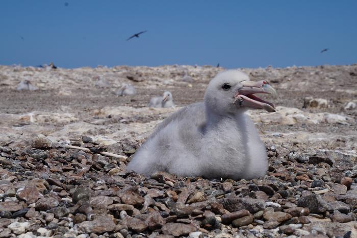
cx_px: 178
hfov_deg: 28.7
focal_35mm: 70
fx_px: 699
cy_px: 119
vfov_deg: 19.3
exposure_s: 1/250
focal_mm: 47
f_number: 16
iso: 100
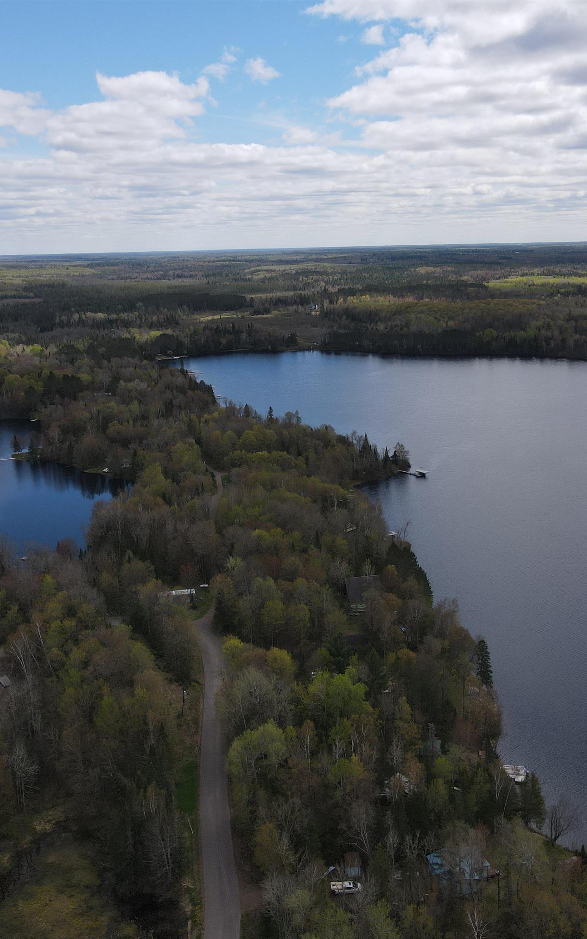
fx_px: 870
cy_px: 470
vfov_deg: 56.7
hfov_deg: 37.2
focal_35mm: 34
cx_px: 335
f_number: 2.8
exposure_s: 1/1000
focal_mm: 4.5
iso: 100
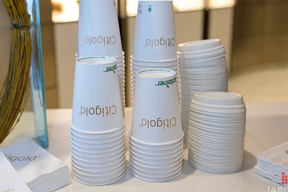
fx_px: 360
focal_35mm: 45
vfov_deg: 29.8
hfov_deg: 43.5
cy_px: 74
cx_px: 129
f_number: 3.2
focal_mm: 32
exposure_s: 1/125
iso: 400
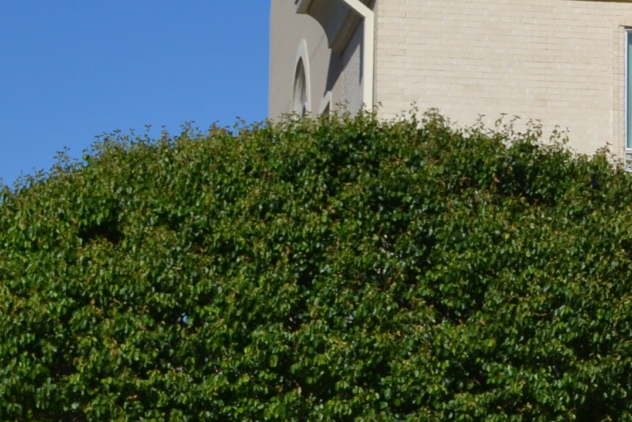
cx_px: 1137
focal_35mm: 154
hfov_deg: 12.2
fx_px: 2703
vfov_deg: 8.9
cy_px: 129
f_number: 9
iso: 100
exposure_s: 1/320
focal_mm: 24
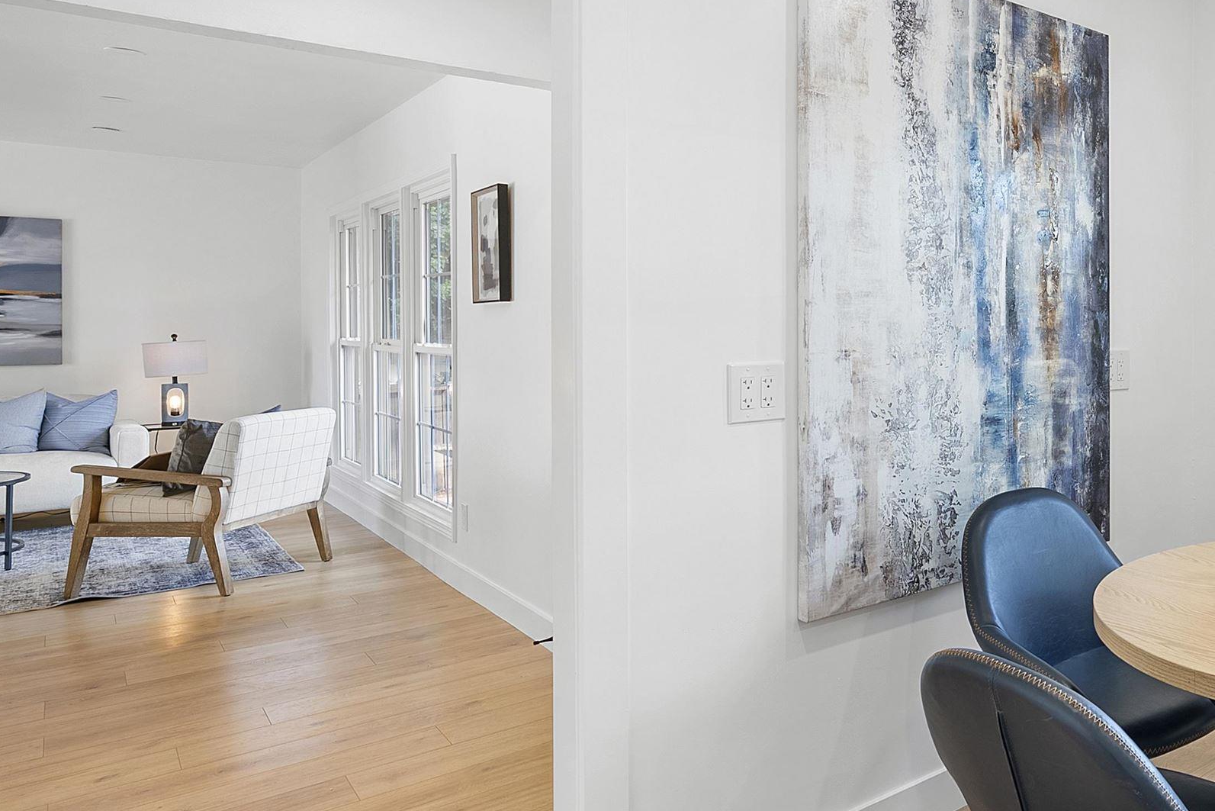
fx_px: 911
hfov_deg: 57.8
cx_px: 1093
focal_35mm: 27
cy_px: 360
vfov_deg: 47.9
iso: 160
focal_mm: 14
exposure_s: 1/2.5
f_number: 8
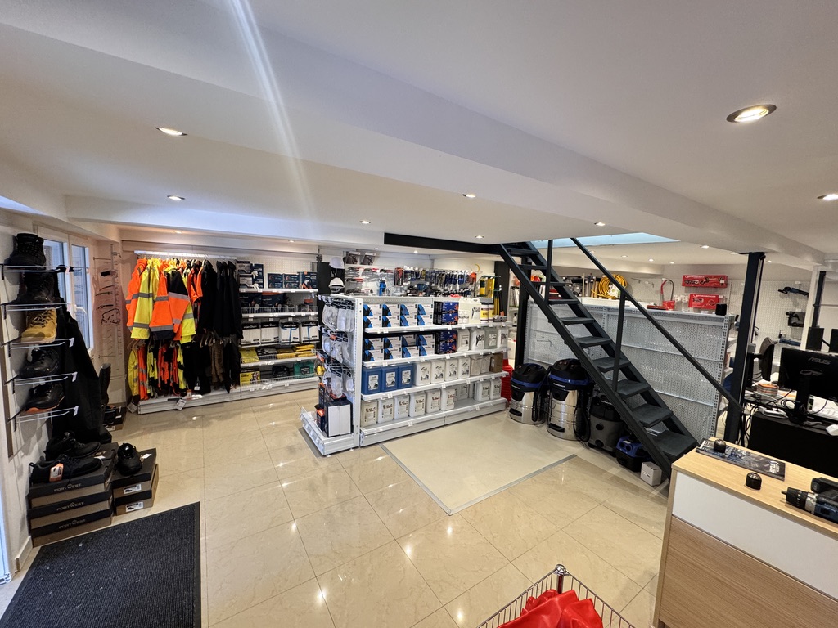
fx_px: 339
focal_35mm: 14
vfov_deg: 85.7
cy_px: 314
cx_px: 419
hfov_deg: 102.1
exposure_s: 1/50
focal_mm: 2.22
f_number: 2.2
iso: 160
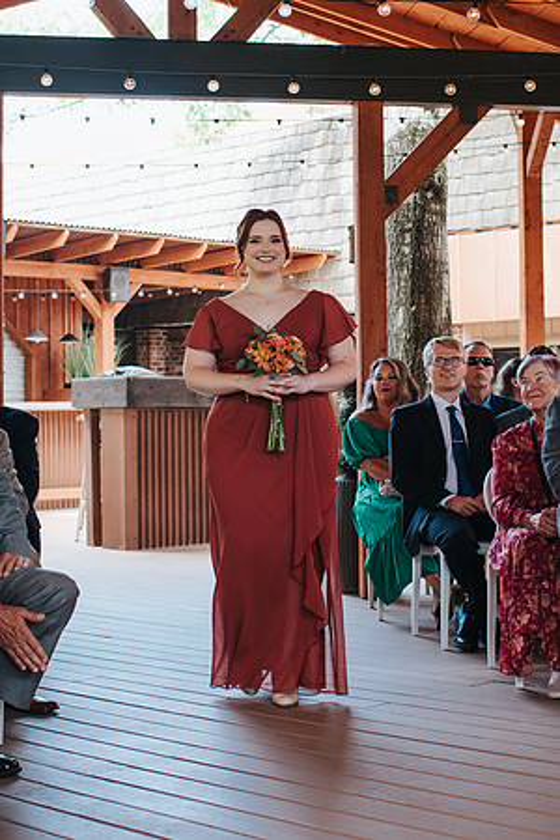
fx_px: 1560
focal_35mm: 67
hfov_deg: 20.3
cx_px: 333
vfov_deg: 30.1
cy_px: 358
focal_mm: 35
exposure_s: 1/125
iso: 180
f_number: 3.2
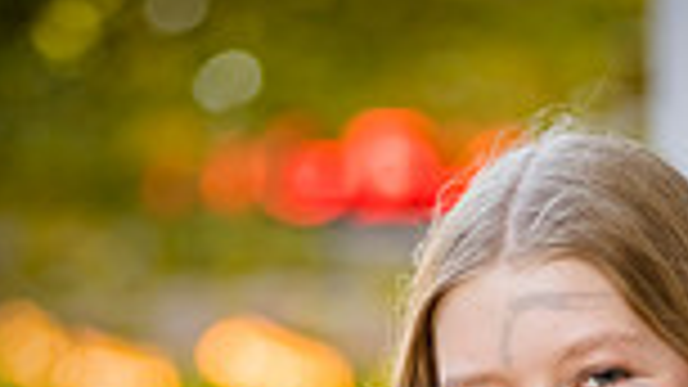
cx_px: 616
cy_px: 891
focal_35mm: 346
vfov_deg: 3.5
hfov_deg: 6.2
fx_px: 6311
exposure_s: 1/500
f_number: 3.2
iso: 800
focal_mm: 112
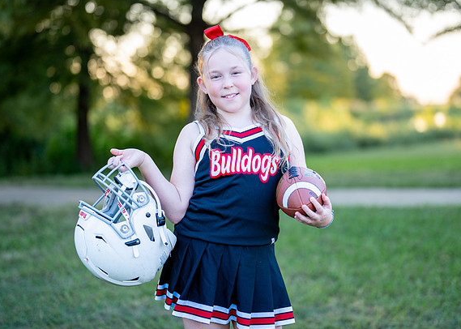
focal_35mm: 62
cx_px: 253
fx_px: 811
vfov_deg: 22.9
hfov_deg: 31.7
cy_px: 142
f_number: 1.2
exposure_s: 1/800
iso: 200
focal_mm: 50
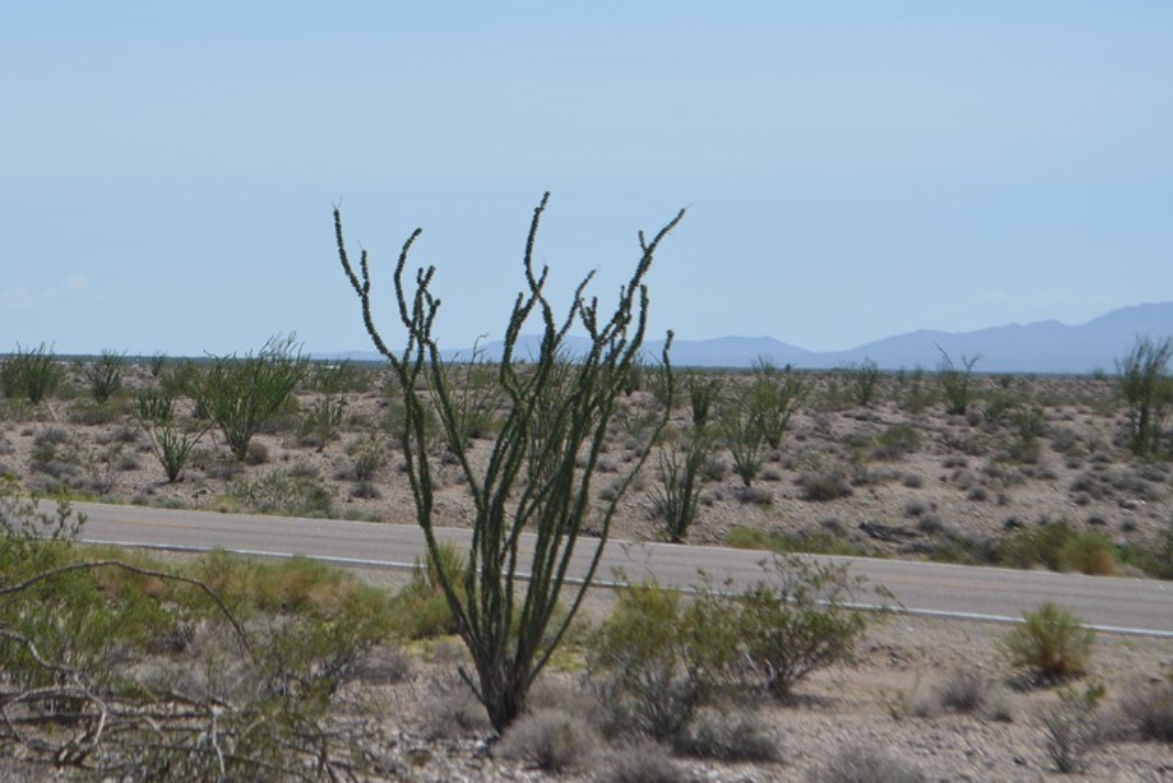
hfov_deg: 17.6
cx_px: 378
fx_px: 3771
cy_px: 326
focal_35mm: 116
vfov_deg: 11.9
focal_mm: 55
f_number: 7.1
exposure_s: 1/2000
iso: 400
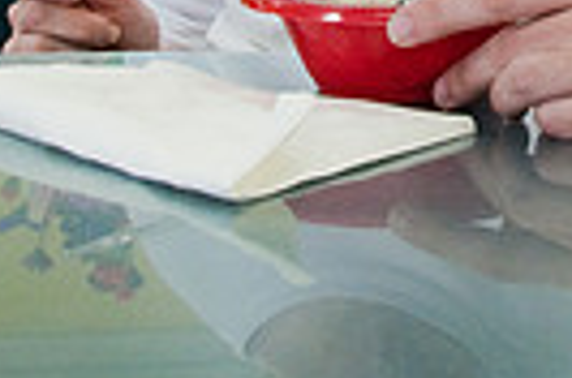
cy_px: -402
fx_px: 2076
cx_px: 766
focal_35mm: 131
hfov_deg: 14.9
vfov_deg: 9.6
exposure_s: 1/30
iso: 640
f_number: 5
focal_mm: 20
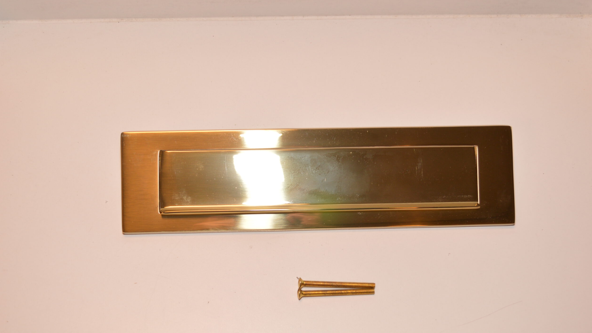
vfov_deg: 25.7
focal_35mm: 47
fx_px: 730
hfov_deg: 44.1
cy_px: 190
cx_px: 290
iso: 220
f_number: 5.6
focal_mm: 29
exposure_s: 1/80
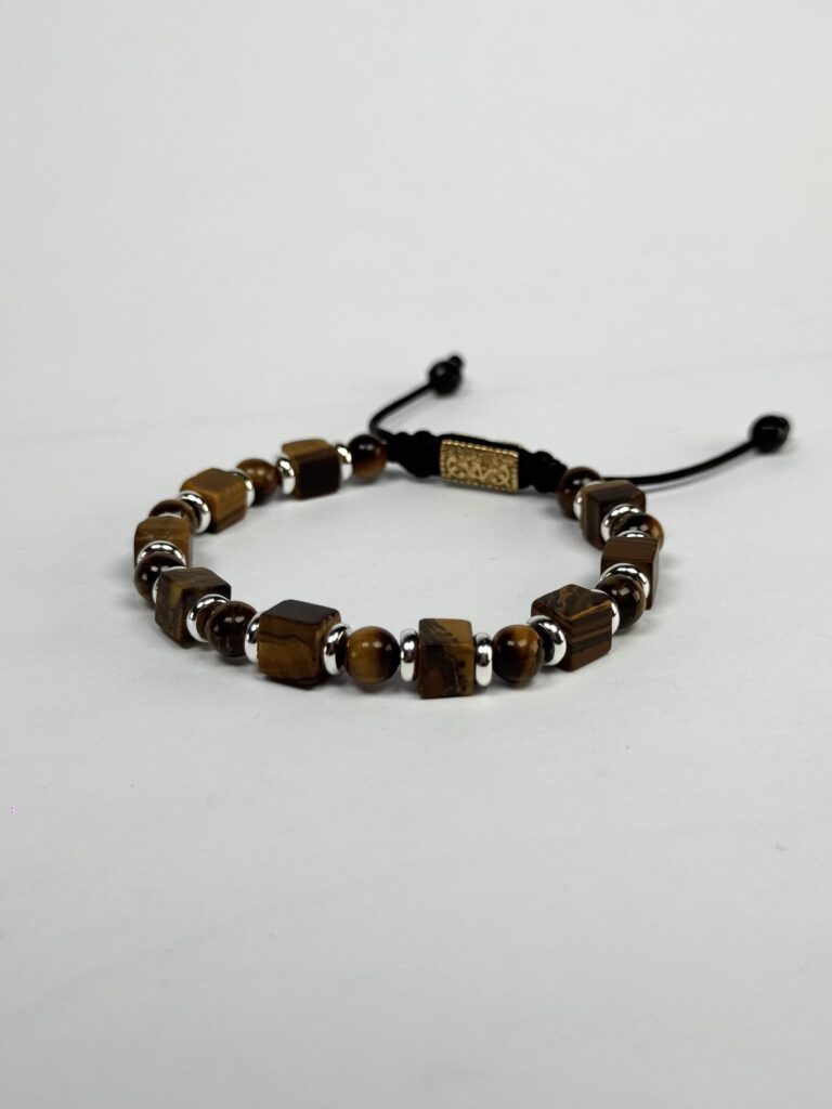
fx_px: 1538
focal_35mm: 48
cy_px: 554
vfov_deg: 39.7
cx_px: 416
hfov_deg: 30.3
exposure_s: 1/10526
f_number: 1.78
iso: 80
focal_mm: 6.76
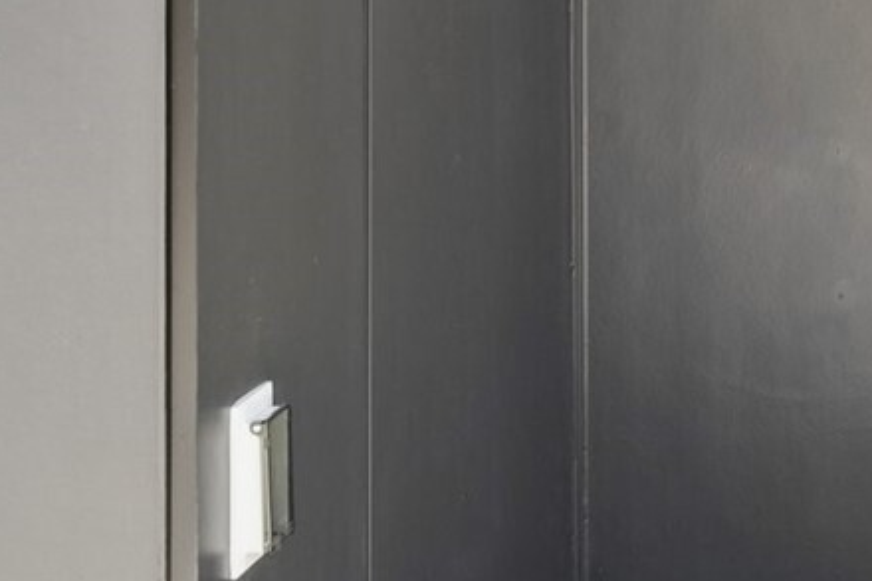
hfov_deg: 14.1
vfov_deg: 9.8
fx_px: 3269
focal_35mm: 135
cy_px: -374
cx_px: 1357
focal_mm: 35
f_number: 8
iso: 400
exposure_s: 1/160
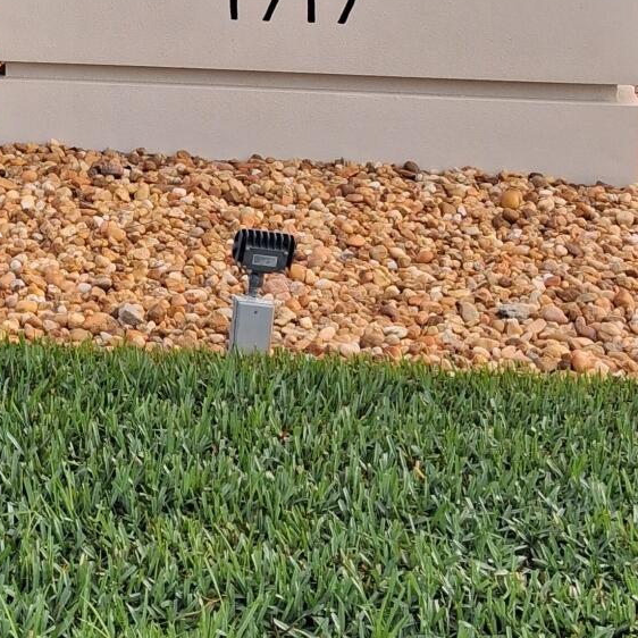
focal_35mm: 85
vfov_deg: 19.2
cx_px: -36
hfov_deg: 19.7
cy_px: -134
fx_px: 1772
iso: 25
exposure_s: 1/124
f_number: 1.8
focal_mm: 4
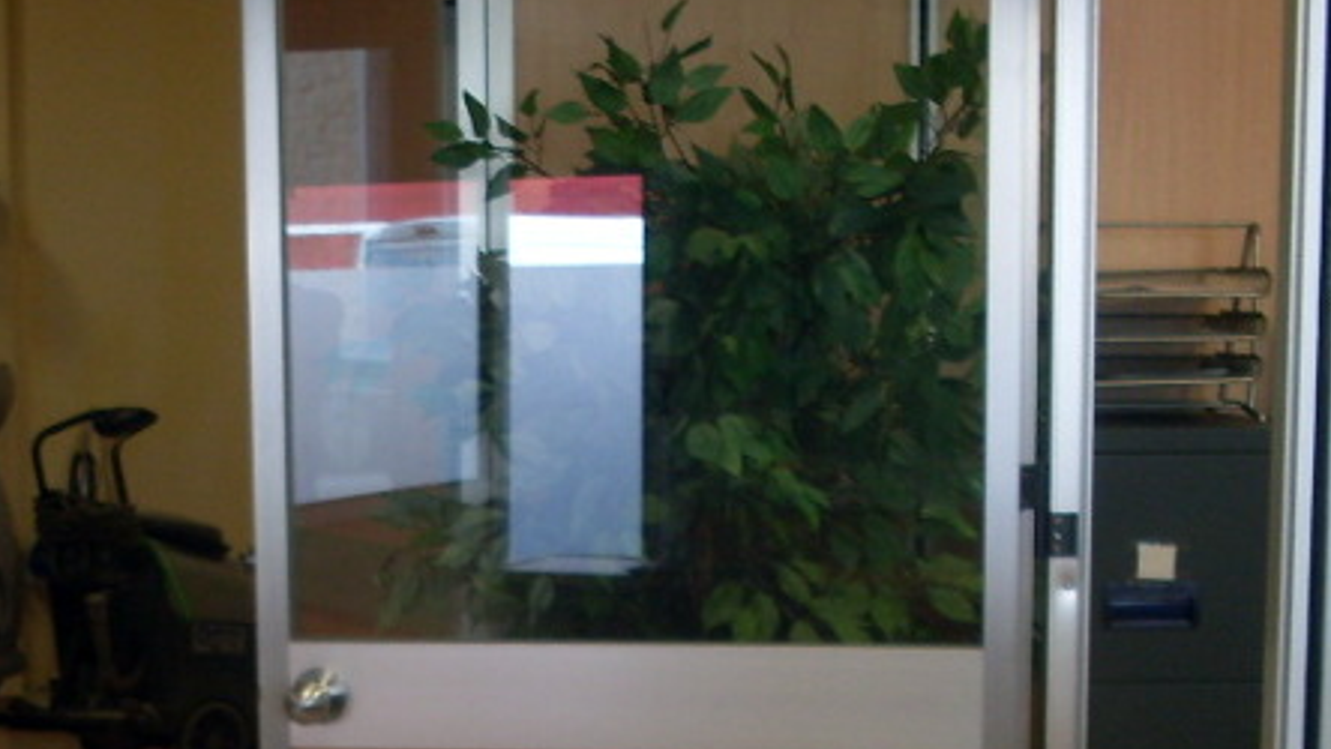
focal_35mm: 84
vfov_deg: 13.9
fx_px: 2965
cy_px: 963
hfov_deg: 25.0
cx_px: 336
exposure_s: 1/20
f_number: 2.8
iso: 80
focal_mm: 6.3
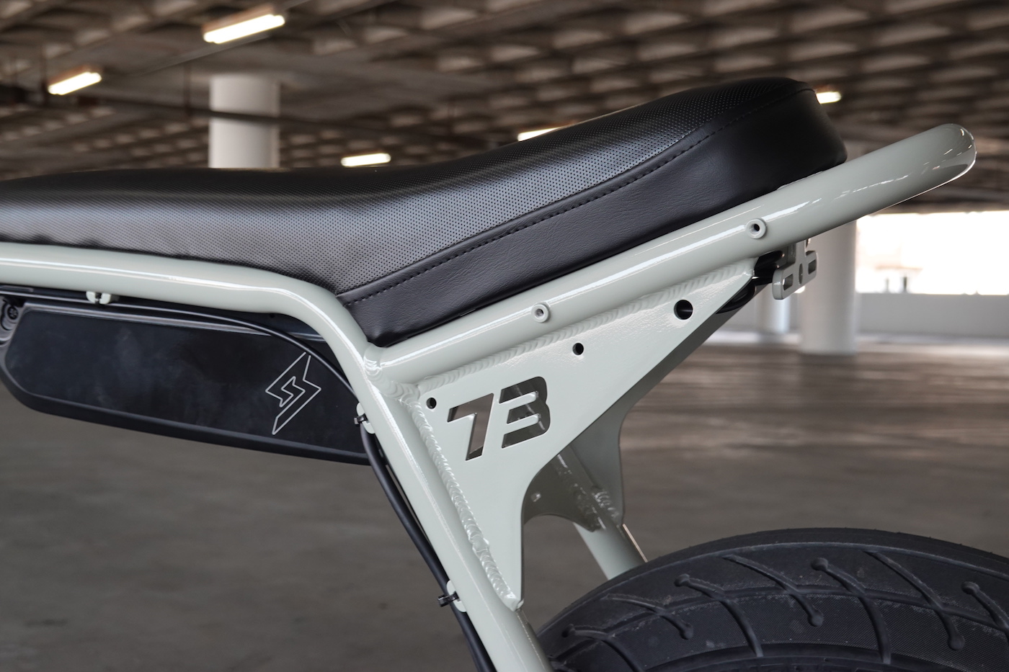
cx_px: 504
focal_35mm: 50
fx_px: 1401
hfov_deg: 39.6
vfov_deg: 27.0
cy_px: 336
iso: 320
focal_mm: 19.03
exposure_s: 1/50
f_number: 4
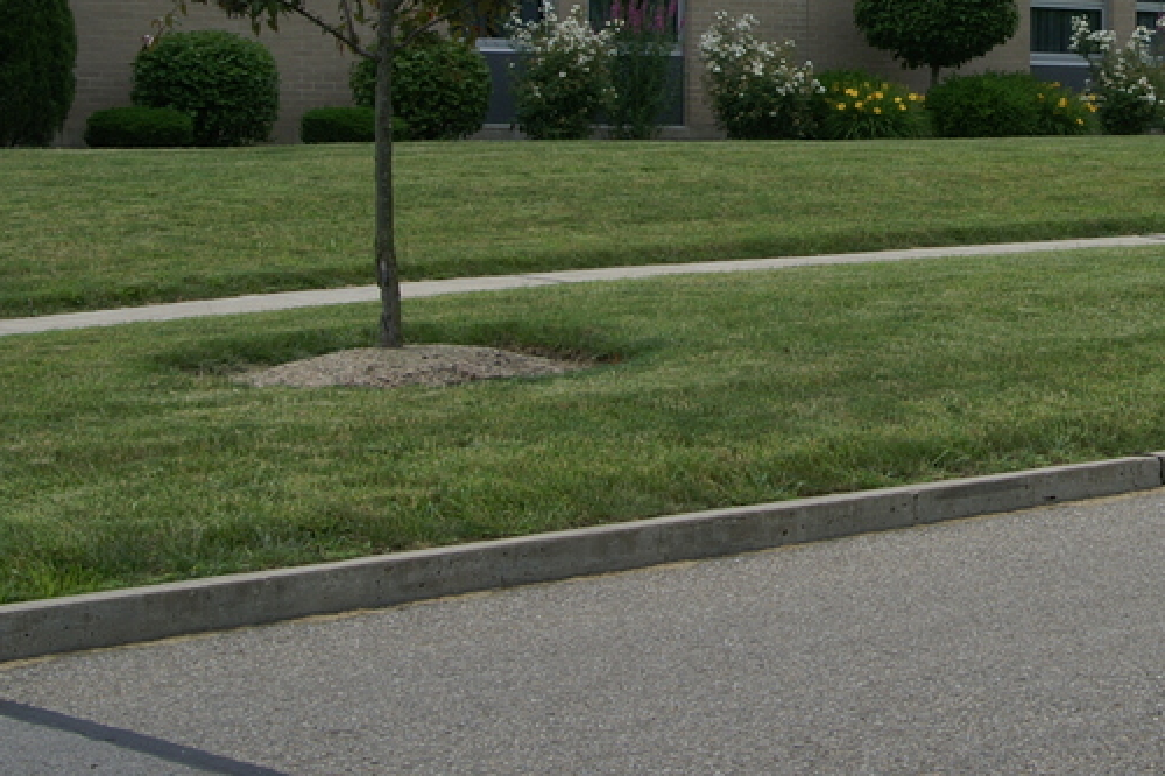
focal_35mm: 101
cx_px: 1145
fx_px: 3267
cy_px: -21
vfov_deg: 13.3
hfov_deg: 19.7
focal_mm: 28
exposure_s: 1/100
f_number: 11
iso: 100
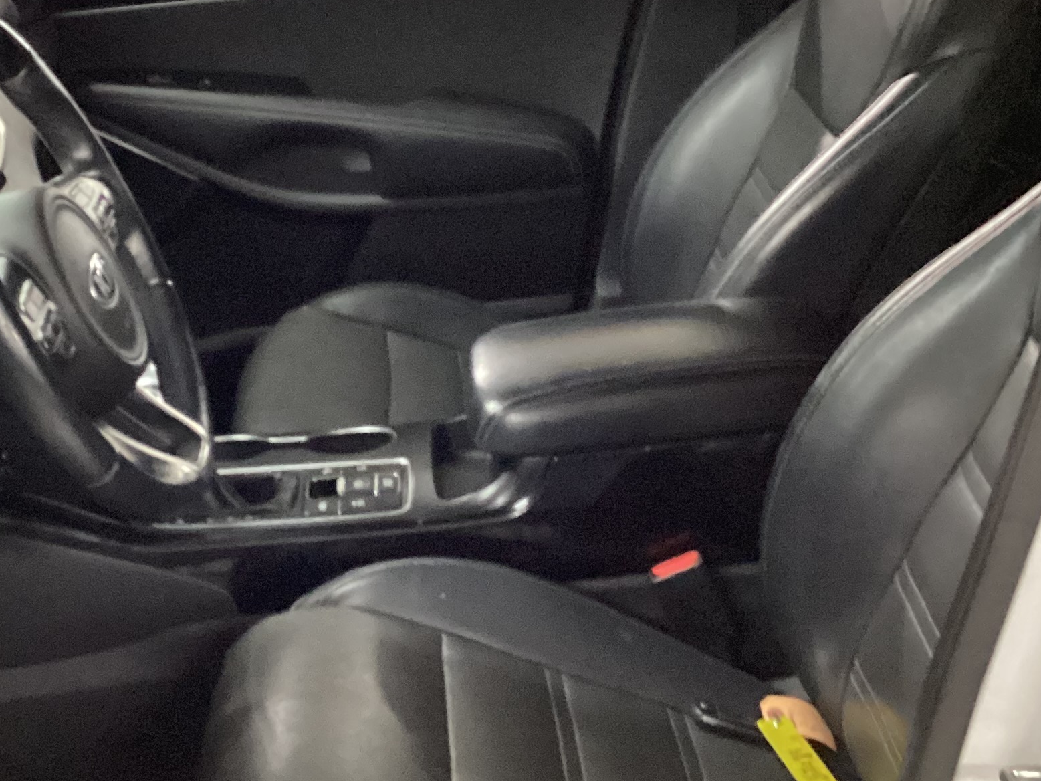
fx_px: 1955
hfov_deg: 29.6
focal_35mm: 65
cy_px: 457
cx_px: 326
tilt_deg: -25.5
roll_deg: +0.7
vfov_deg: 22.6
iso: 800
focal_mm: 3.3
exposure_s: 1/25
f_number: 2.4
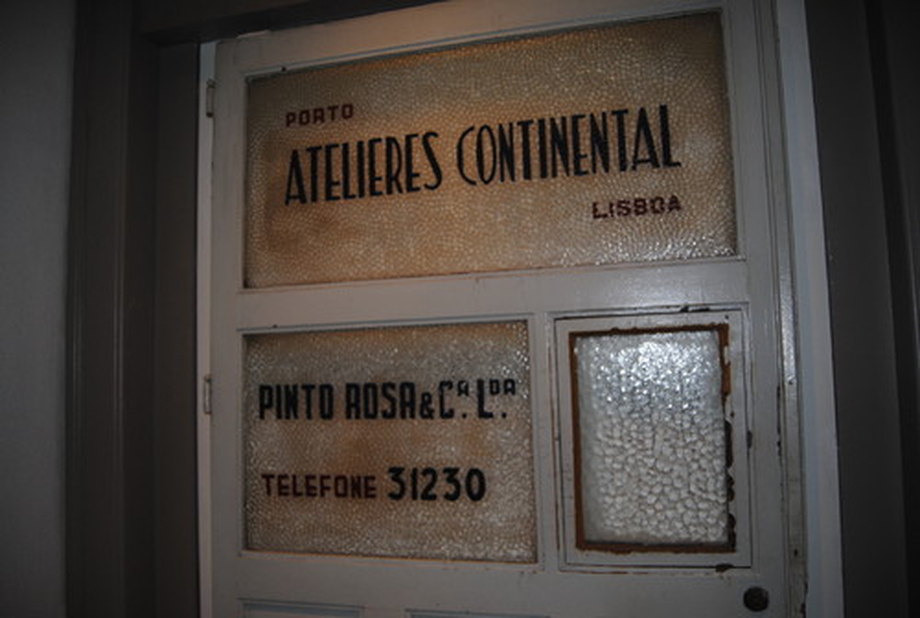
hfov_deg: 67.3
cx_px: 460
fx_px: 692
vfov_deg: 48.2
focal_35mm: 27
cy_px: 309
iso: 200
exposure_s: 1/60
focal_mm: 18
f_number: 3.5
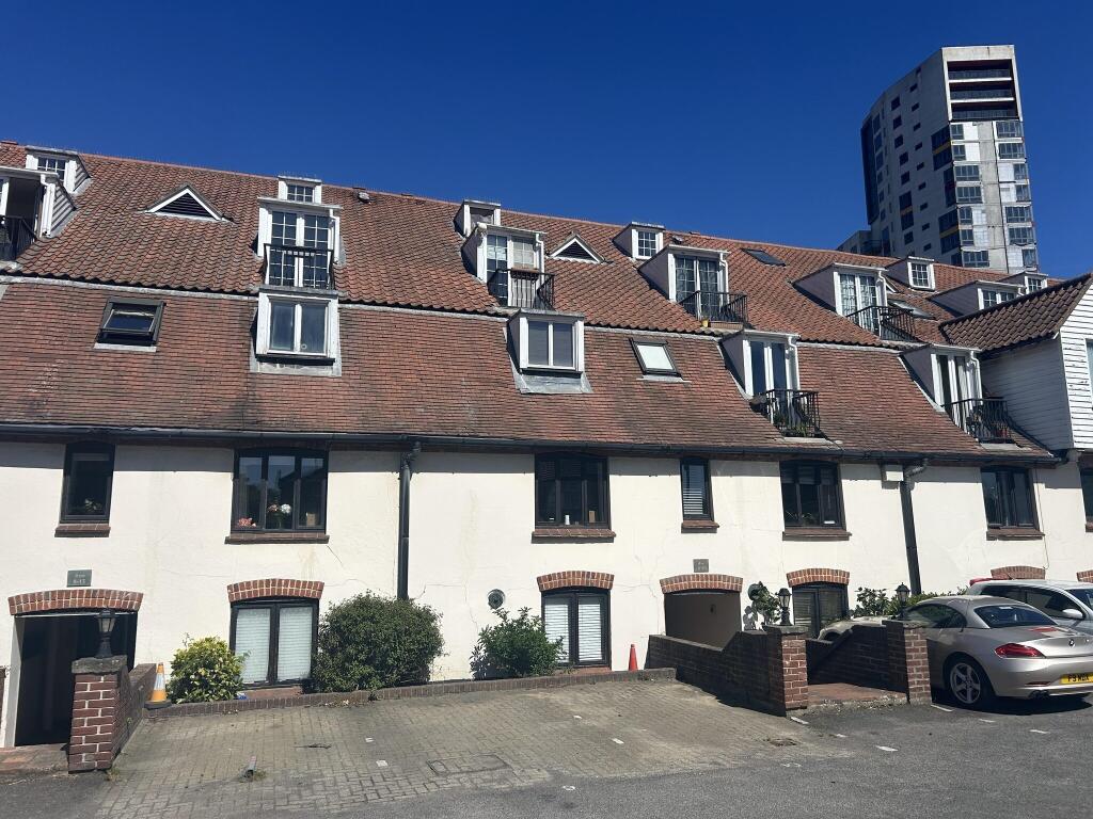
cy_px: 410
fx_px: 821
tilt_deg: +9.9
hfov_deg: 67.3
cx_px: 546
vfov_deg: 53.1
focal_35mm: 26
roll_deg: +1.0
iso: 50
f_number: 1.5
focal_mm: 5.7
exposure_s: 1/8696
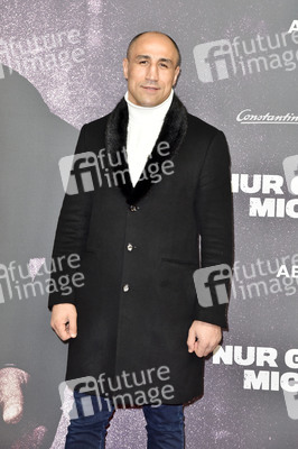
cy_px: 224
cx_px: 149
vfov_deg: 22.2
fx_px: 1144
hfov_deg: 14.8
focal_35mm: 92
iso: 1600
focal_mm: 92
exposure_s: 1/200
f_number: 7.1
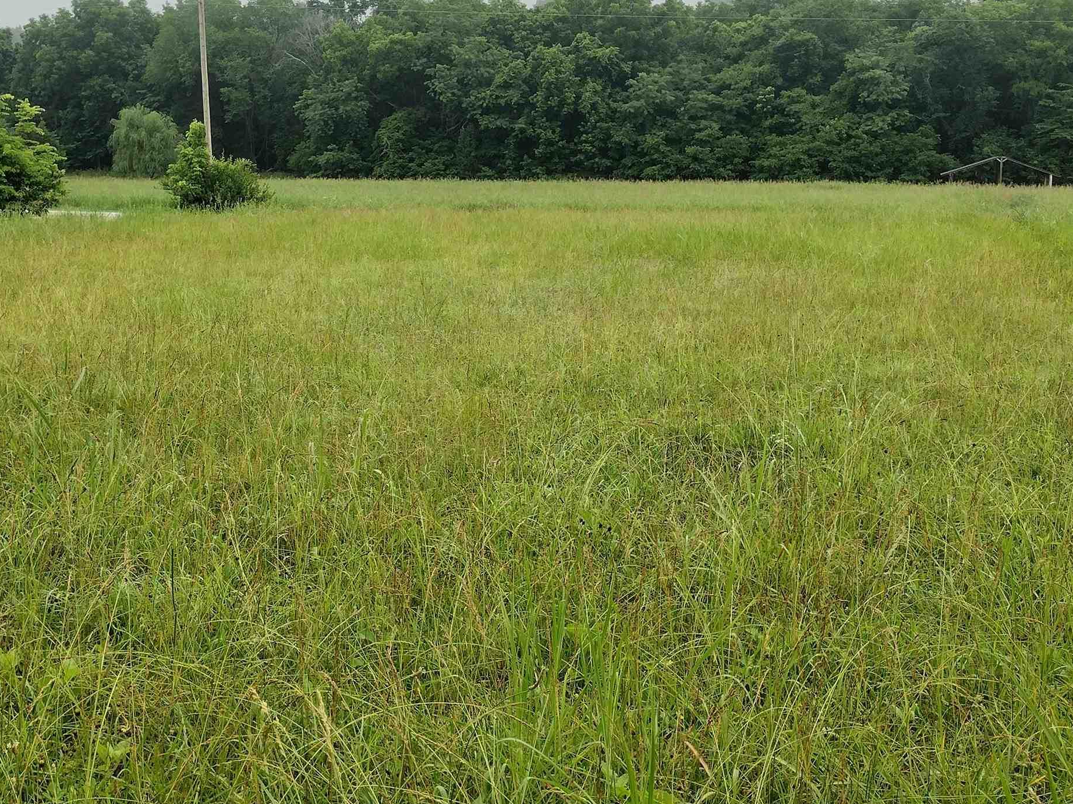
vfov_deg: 32.1
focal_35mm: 45
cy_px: 315
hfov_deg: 41.9
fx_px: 1395
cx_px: 444
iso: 100
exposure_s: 1/1139
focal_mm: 4.71
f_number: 1.7
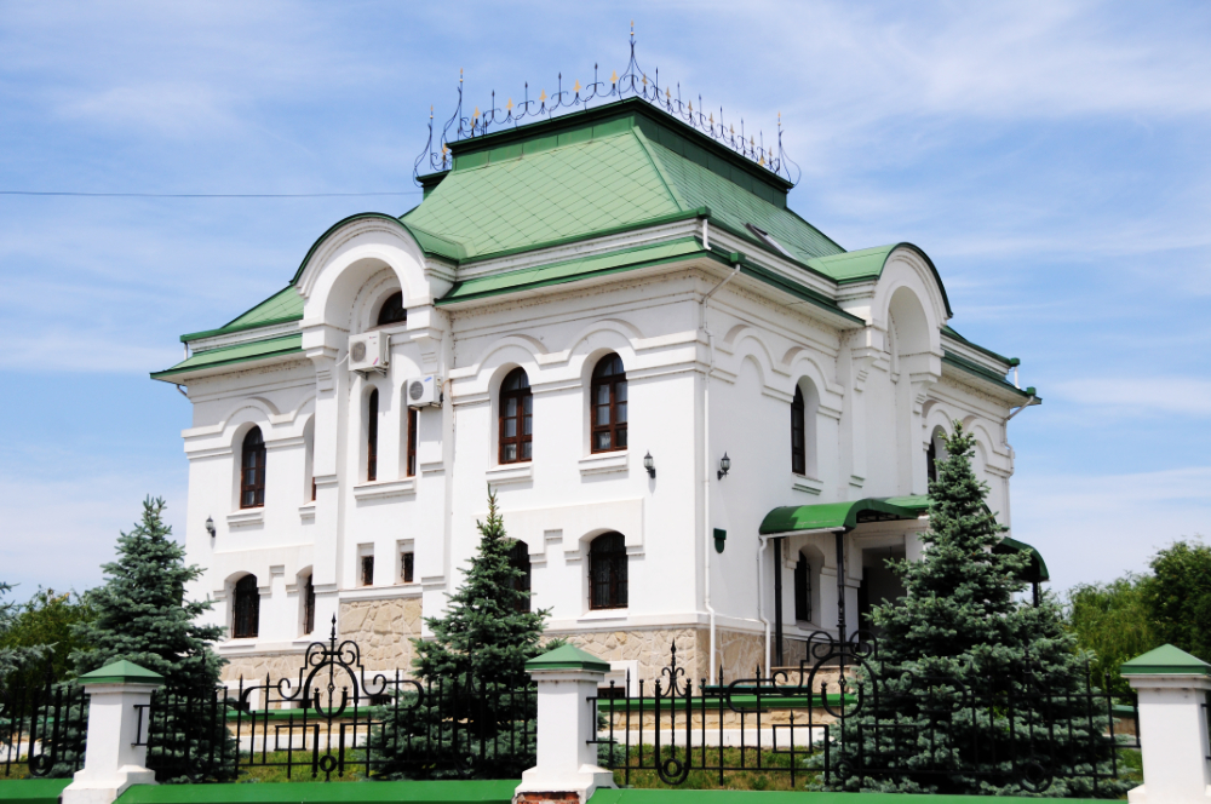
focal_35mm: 51
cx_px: 606
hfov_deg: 38.9
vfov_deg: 26.4
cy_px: 402
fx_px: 1713
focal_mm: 34
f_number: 7.1
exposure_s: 1/2000
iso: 320
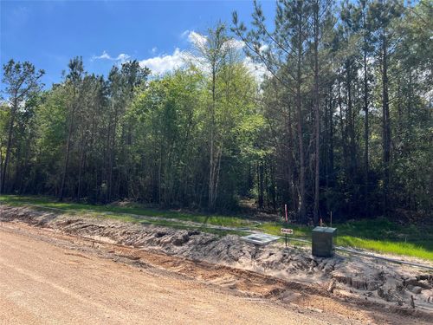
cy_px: 162
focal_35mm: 26
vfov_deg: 53.1
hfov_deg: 67.3
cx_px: 216
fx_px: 325
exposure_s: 1/3257
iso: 50
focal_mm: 5.7
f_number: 1.5
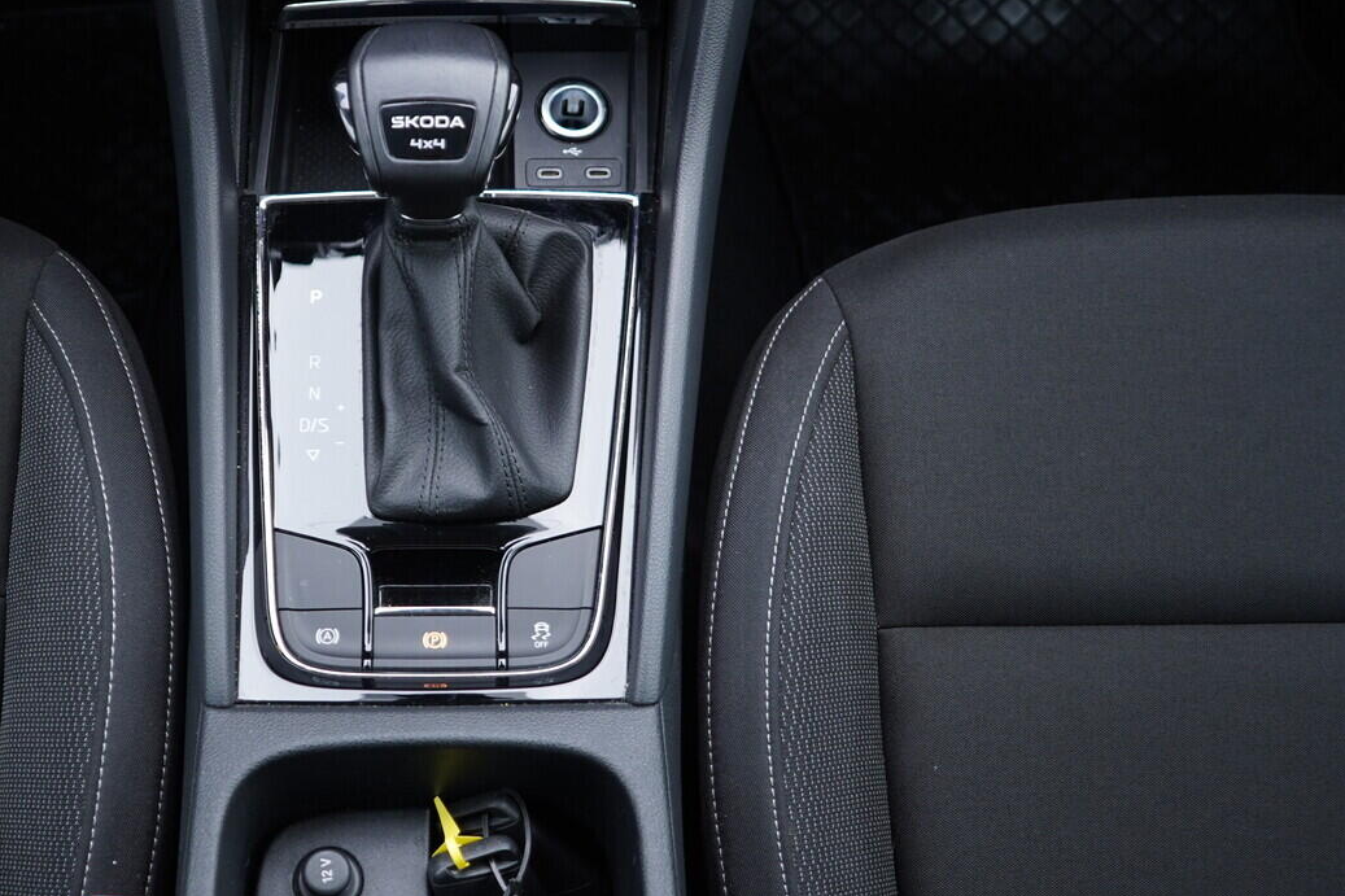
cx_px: 434
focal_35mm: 50
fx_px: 1868
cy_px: 402
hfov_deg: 39.1
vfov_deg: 27.0
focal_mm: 24
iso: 320
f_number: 2.8
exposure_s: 1/40
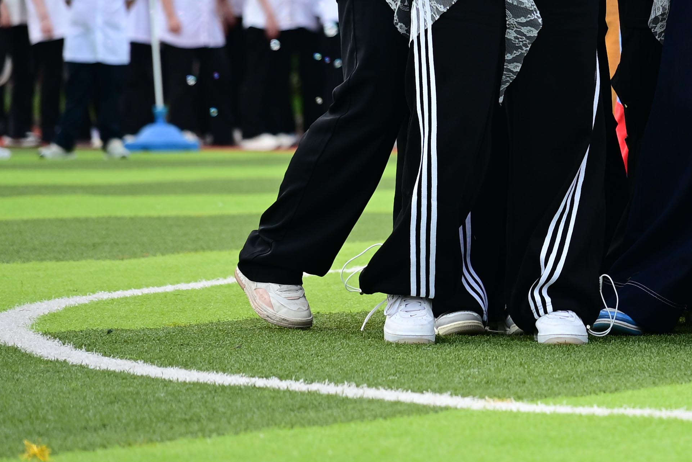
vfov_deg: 3.6
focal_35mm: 377
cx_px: 984
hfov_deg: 5.4
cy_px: -104
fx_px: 7246
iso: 160
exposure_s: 1/400
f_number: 4
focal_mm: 120
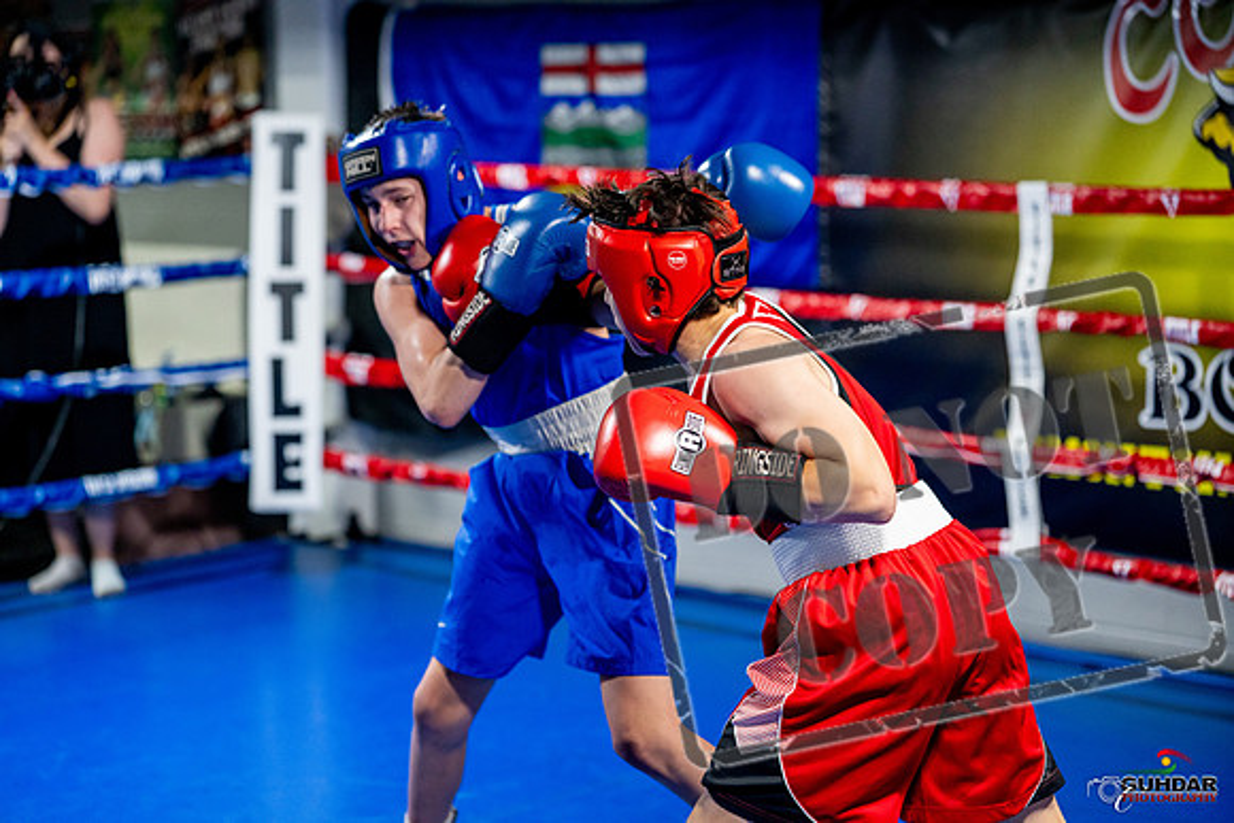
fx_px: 2503
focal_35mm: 73
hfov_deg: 27.7
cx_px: 617
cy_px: 412
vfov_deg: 18.7
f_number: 2
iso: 4000
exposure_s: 1/1000
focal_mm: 73
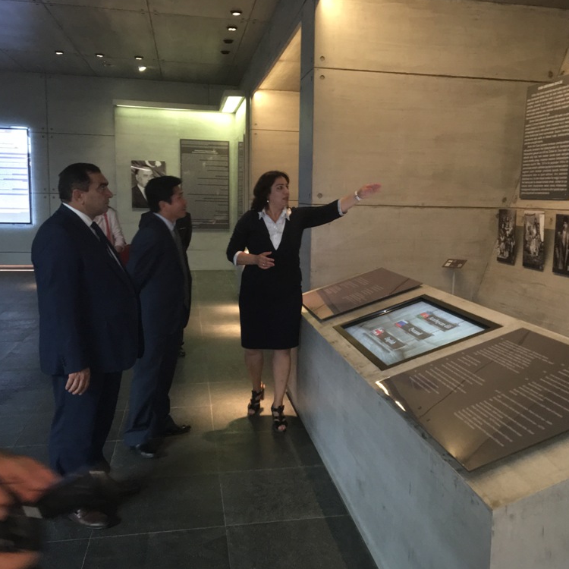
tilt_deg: -6.4
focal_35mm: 35
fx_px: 651
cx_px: 335
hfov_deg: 47.0
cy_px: 284
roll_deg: -2.2
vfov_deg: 47.2
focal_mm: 4.15
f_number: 2.2
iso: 200
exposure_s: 1/17
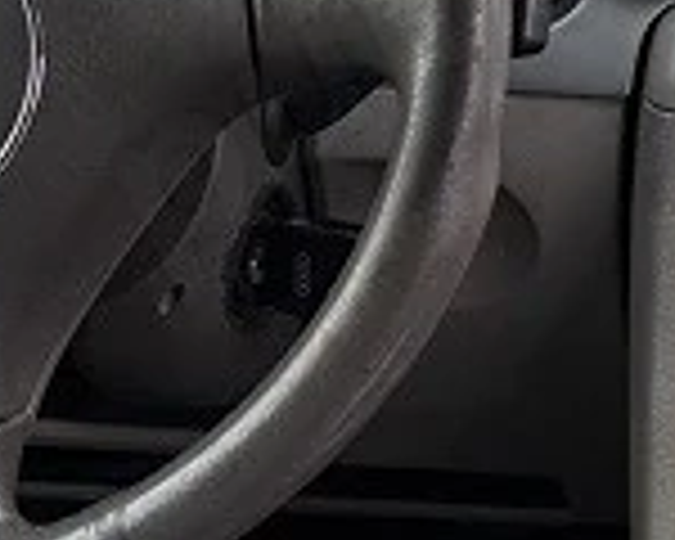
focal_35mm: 156
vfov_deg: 9.8
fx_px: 3116
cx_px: 886
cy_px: -72
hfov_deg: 12.0
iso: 64
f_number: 1.78
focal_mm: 6.76
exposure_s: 1/228
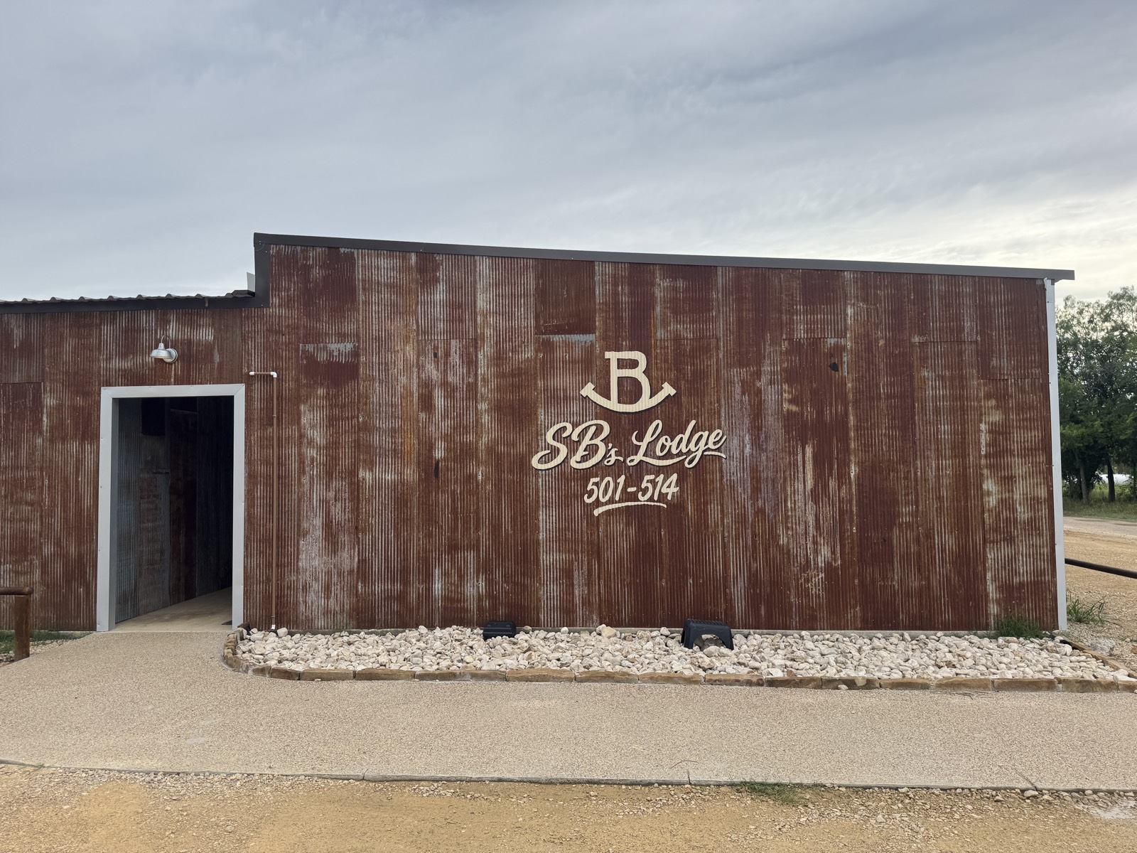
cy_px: 426
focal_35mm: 24
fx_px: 788
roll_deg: +0.3
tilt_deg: +2.9
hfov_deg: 71.6
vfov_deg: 56.8
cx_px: 568
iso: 80
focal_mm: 6.76
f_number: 1.78
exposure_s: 1/2331
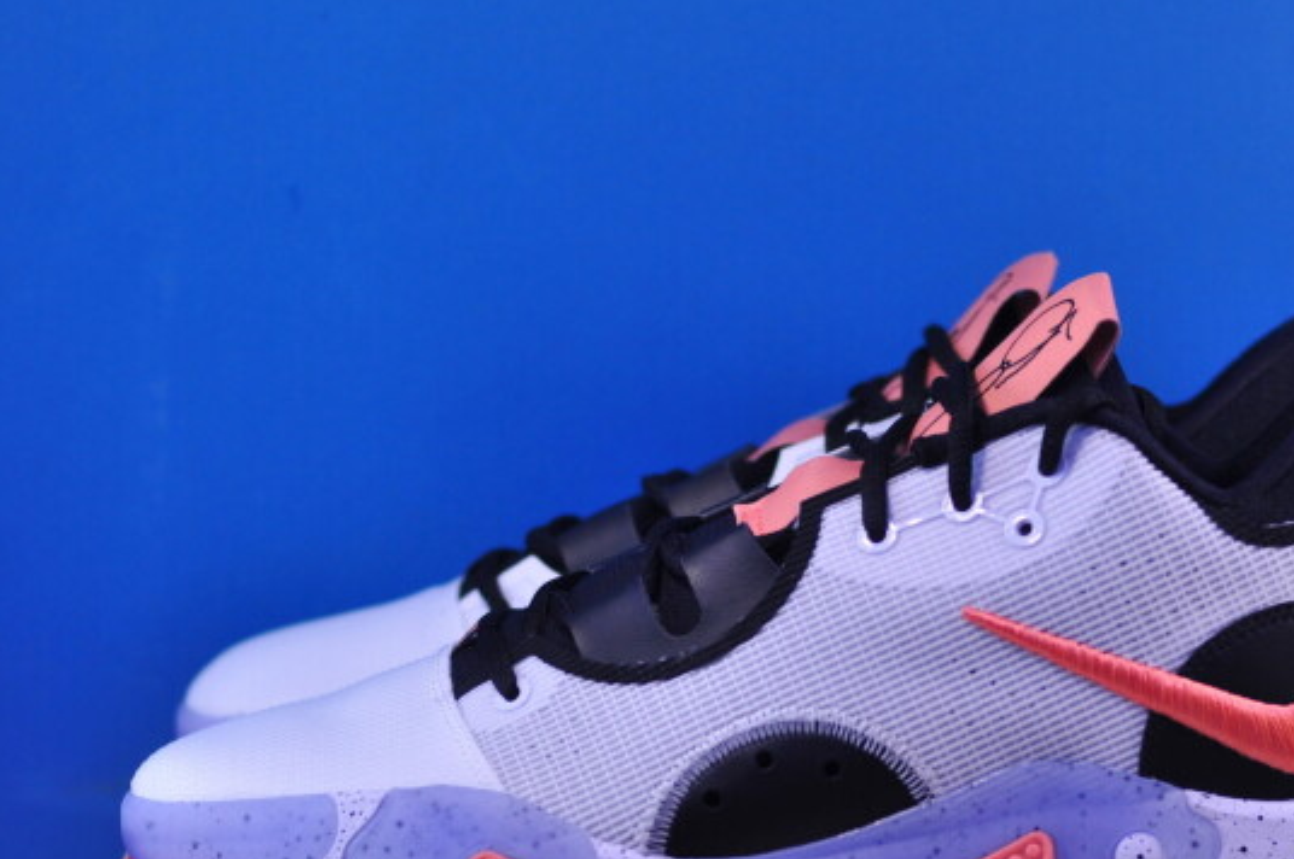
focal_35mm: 112
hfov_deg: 18.3
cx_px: 806
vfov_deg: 12.2
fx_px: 4021
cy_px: 501
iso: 250
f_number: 2.8
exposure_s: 1/320
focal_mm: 50
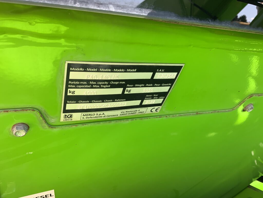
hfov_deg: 61.7
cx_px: 132
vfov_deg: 48.2
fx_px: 220
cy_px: 99
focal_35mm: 29
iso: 16
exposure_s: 1/142
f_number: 1.8
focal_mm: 3
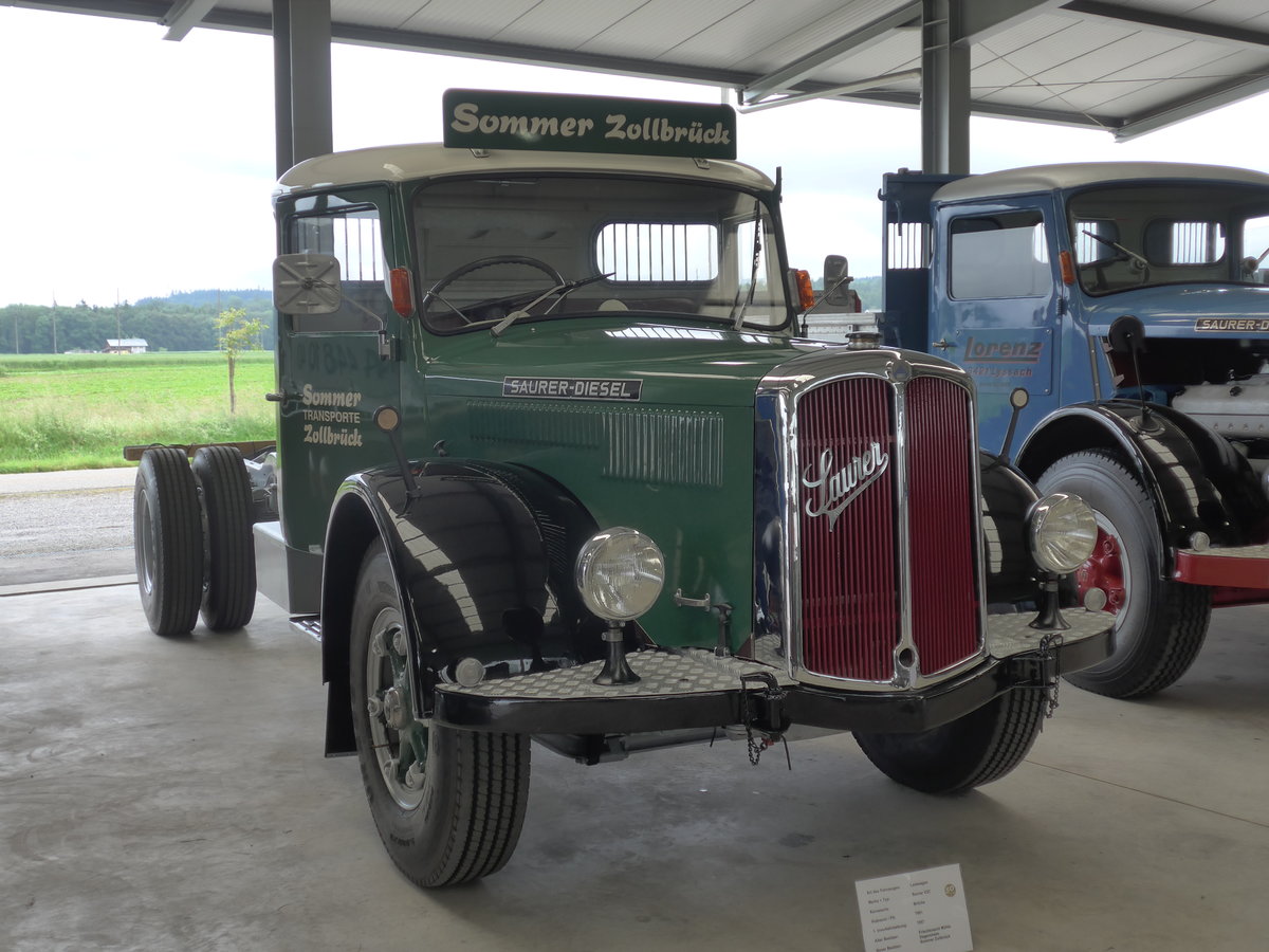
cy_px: 476
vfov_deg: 35.1
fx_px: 1503
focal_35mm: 41
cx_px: 634
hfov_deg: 45.8
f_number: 2.6
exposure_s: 1/250
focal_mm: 8.4
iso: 160
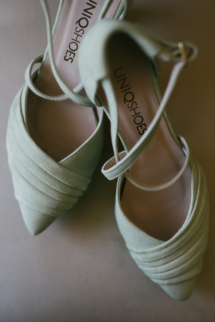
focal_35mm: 50
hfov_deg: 27.0
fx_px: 448
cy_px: 161
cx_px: 108
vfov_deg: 39.6
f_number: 2.2
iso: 640
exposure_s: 1/250
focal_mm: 50
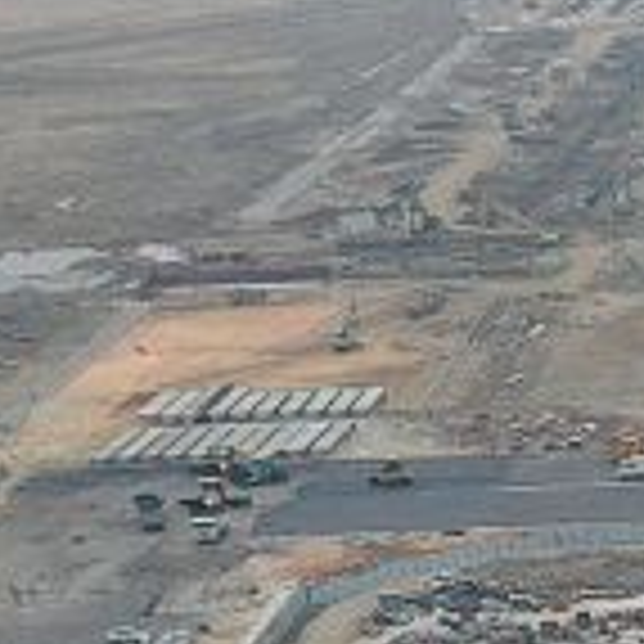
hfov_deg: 7.1
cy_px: 1036
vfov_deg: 8.5
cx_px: 2360
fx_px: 4189
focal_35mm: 199
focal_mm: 10.26
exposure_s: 1/30
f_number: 5.6
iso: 320
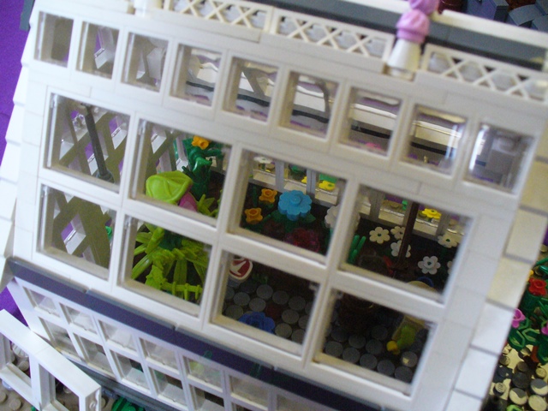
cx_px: 274
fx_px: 586
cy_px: 206
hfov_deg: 50.1
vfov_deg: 38.7
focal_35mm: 37
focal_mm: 6.1
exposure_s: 1/100
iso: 400
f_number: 2.8
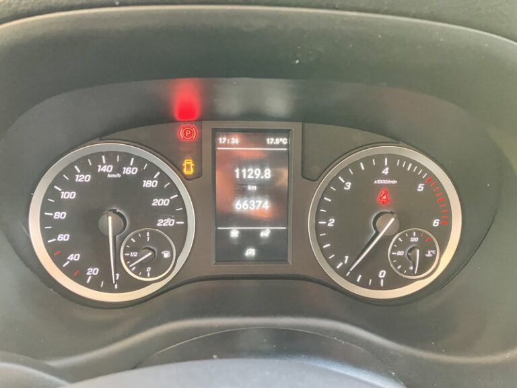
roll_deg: -1.6
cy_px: 194
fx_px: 418
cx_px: 258
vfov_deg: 49.7
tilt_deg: -33.1
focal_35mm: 28
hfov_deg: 63.4
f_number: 1.8
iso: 400
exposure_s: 1/34
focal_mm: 3.99
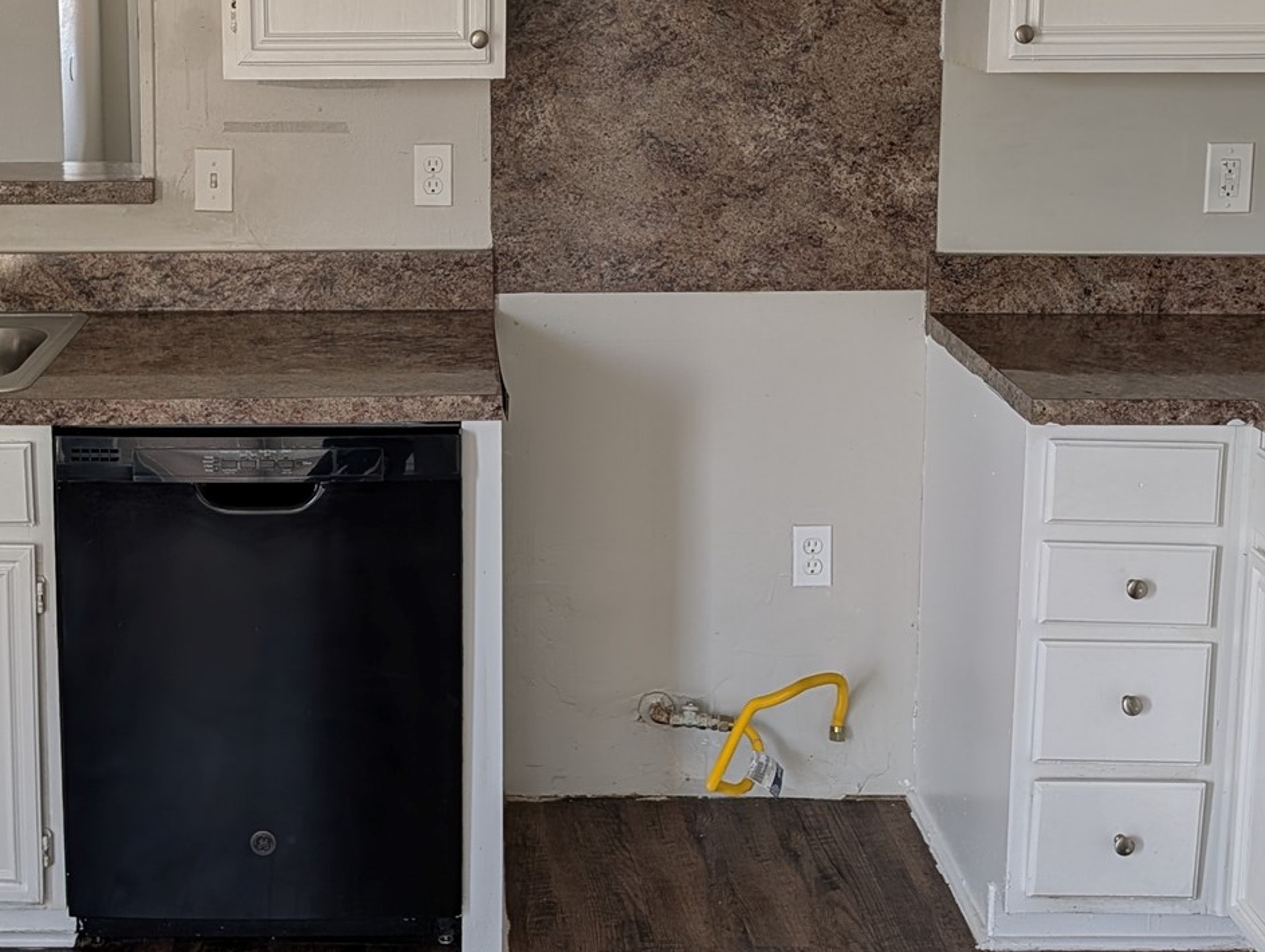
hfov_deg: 36.2
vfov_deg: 27.6
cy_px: 208
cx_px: 383
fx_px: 1903
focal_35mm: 52
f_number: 1.68
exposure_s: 1/30
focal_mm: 6.9
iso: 35
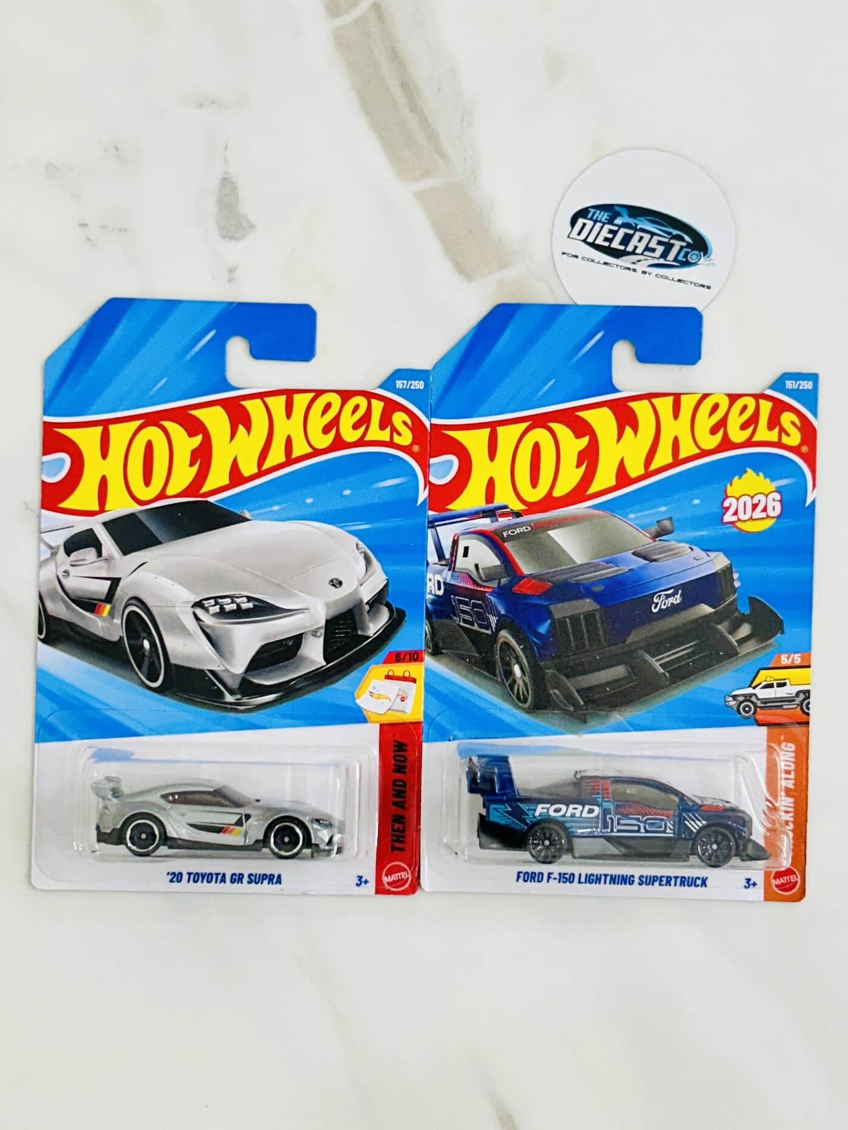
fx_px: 849
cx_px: 424
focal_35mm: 26
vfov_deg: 67.3
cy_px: 565
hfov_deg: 53.1
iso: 100
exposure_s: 1/100
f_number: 1.5
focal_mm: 5.7
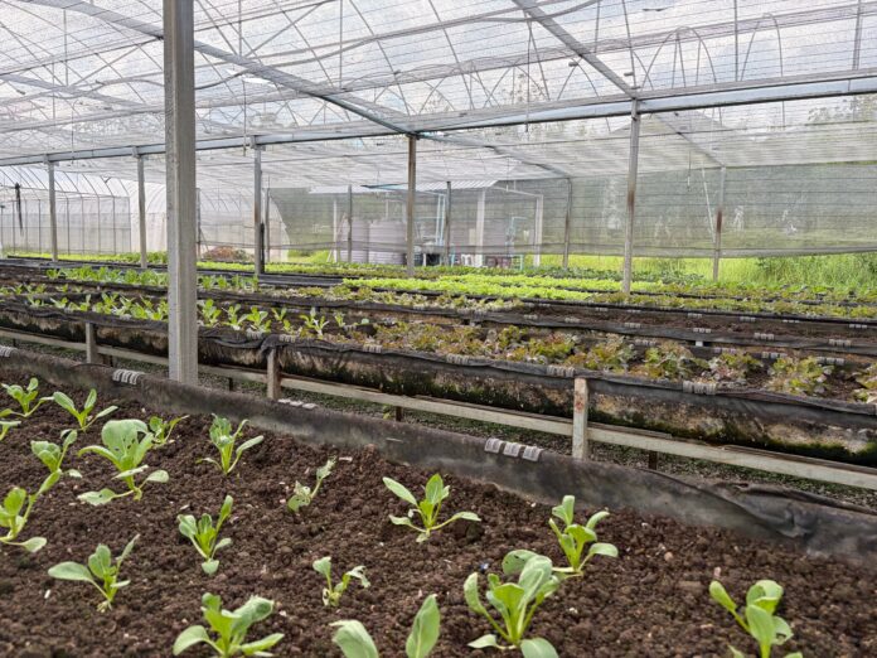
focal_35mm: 26
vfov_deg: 53.1
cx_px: 438
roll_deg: -1.9
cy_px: 329
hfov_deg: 67.3
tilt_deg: -10.1
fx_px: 659
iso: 50
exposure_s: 1/756
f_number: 1.6
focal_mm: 6
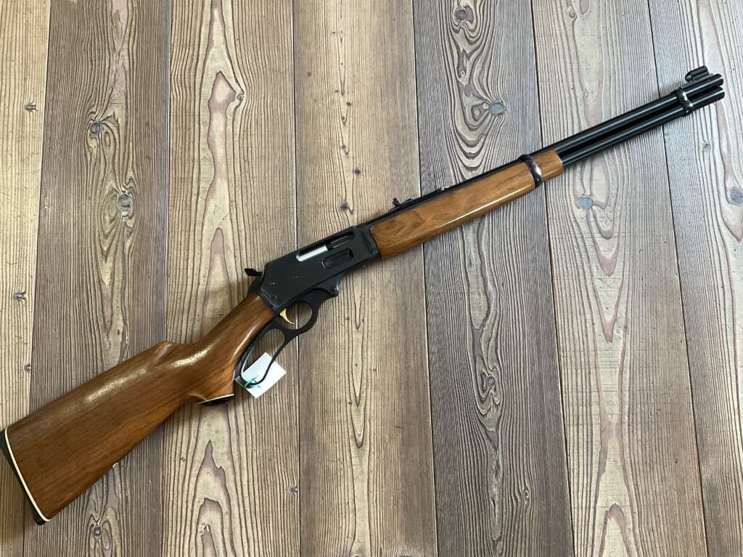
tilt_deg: -82.8
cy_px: 278
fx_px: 622
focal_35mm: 29
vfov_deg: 48.2
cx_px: 372
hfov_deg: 61.7
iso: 100
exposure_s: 1/50
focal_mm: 3
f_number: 1.8
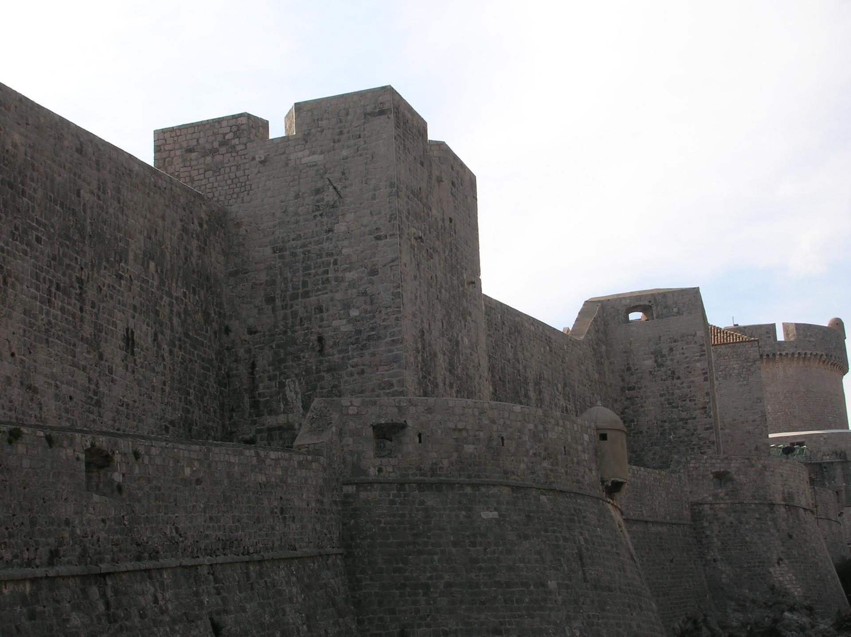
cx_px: 426
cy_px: 318
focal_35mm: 58
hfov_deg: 33.3
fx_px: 1424
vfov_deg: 25.2
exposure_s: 1/217
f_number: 5.9
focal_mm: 9.7
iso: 50
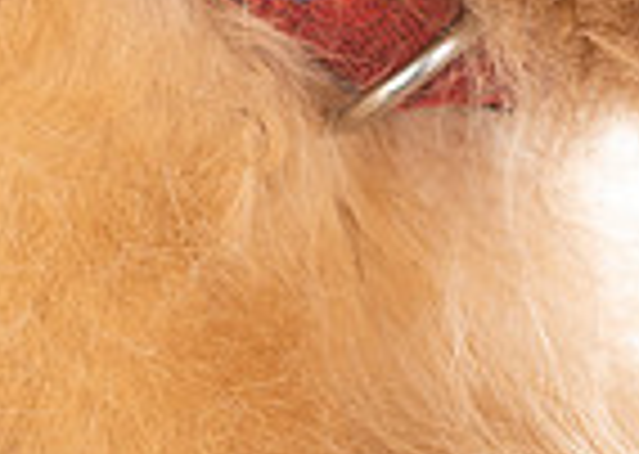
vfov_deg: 3.8
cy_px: -458
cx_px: 764
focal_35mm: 376
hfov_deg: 5.3
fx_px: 6814
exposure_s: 1/160
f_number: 7.1
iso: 100
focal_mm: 70
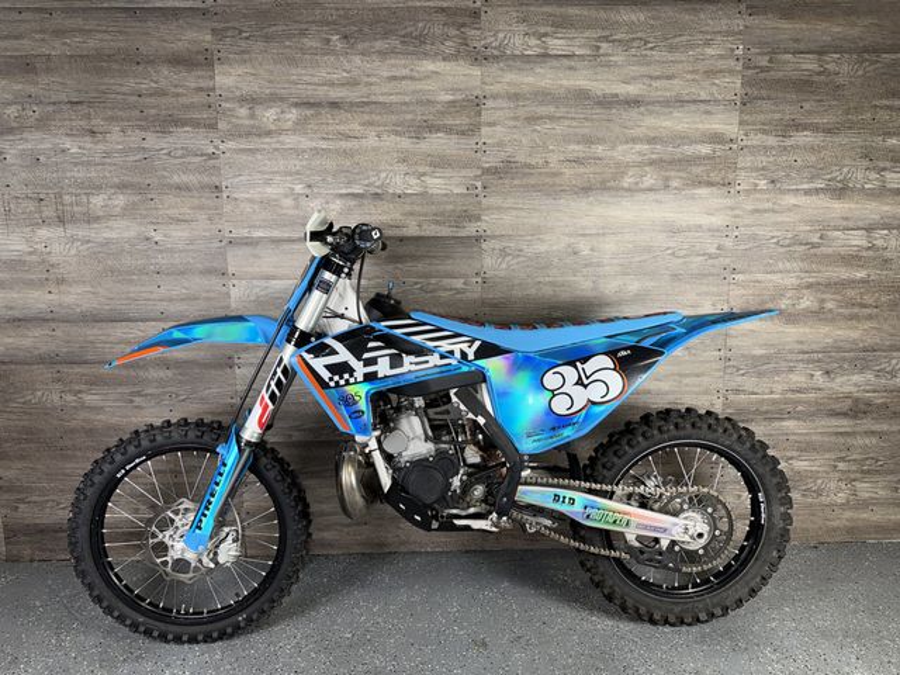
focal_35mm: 24
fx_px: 624
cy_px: 338
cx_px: 450
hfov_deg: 71.6
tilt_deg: -8.1
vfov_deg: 56.8
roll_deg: +0.7
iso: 64
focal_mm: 6.76
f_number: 1.78
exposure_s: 1/30
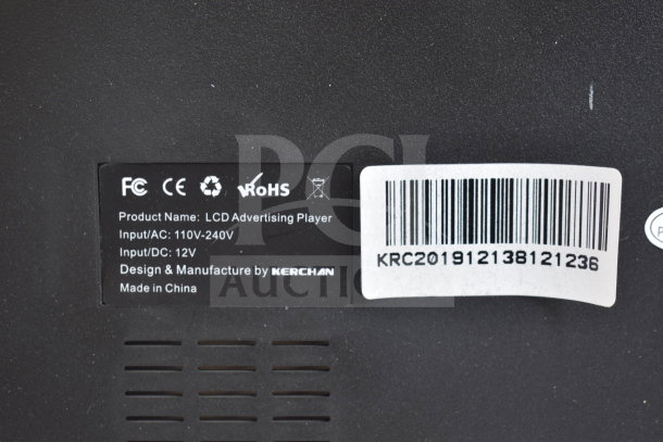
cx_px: 332
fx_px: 1105
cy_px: 221
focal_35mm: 60
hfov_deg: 33.4
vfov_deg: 22.6
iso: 360
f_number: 5
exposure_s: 1/60
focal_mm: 40
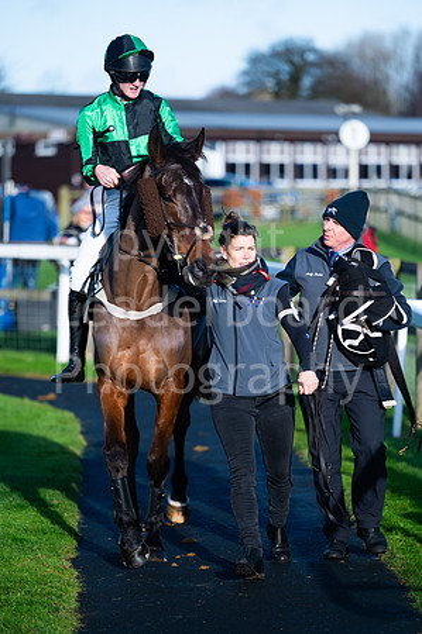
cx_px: 211
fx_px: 2908
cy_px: 317
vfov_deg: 12.5
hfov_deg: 8.3
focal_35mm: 165
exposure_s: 1/2500
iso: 320
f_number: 3.2
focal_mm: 165
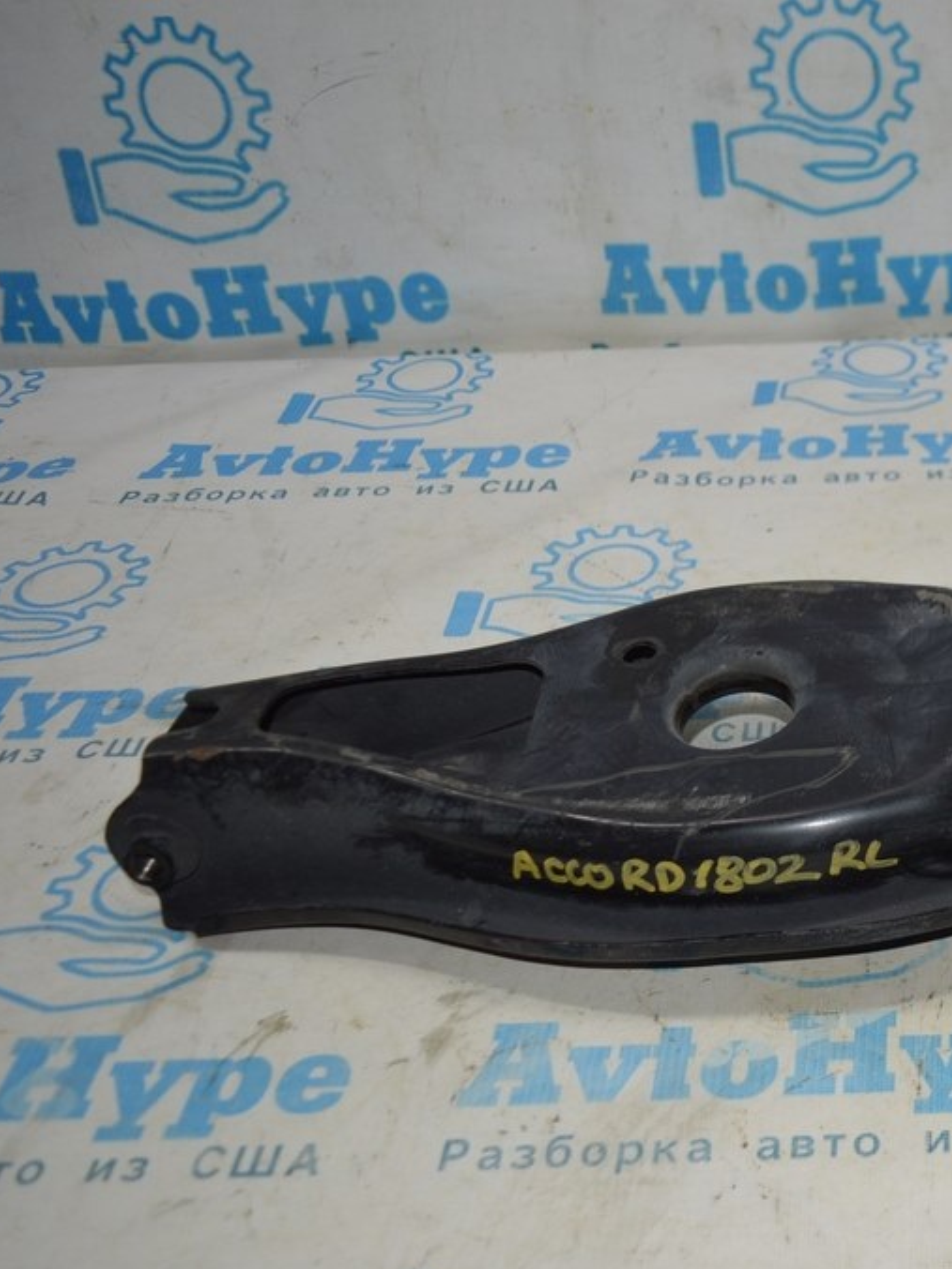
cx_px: 954
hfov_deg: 28.4
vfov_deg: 39.7
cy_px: 637
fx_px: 1760
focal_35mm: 48
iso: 320
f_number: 4
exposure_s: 1/125
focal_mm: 22
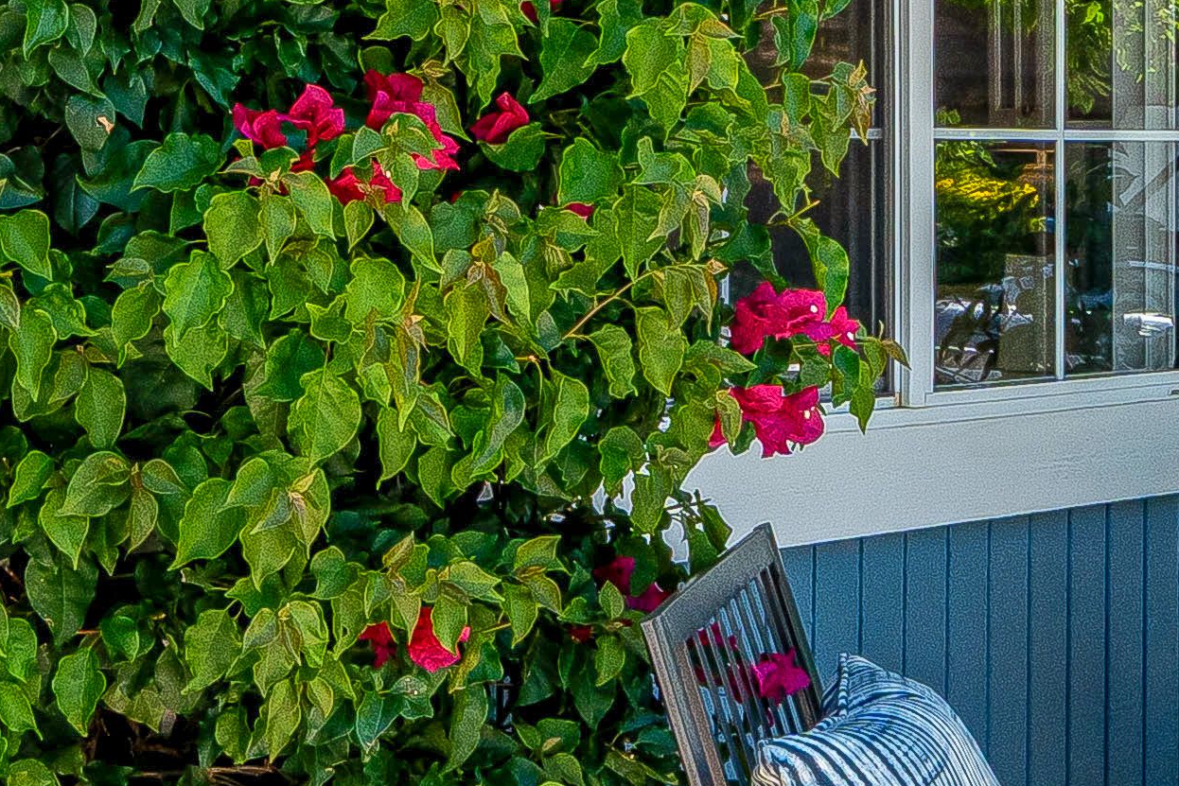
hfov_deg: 21.8
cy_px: 176
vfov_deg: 15.1
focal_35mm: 90
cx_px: 11
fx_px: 2948
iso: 400
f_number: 11
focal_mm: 16
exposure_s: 1/100
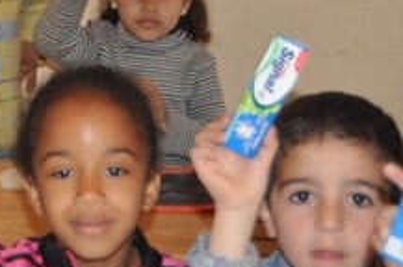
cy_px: 36
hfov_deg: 14.8
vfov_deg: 10.2
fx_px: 1487
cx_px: -102
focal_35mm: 133
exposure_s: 1/60
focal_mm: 30
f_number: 4.2
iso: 800
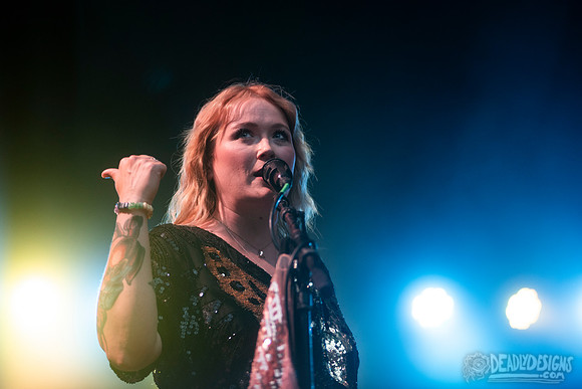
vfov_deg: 13.7
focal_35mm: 100
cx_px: 291
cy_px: 194
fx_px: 1617
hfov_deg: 20.4
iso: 1000
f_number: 3.2
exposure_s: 1/250
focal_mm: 100
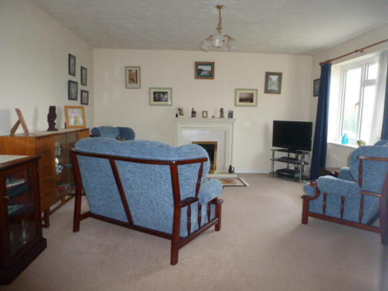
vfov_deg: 56.8
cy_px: 146
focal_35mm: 24
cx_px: 194
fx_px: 269
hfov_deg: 71.6
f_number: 3.3
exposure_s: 1/60
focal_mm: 4.3
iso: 400
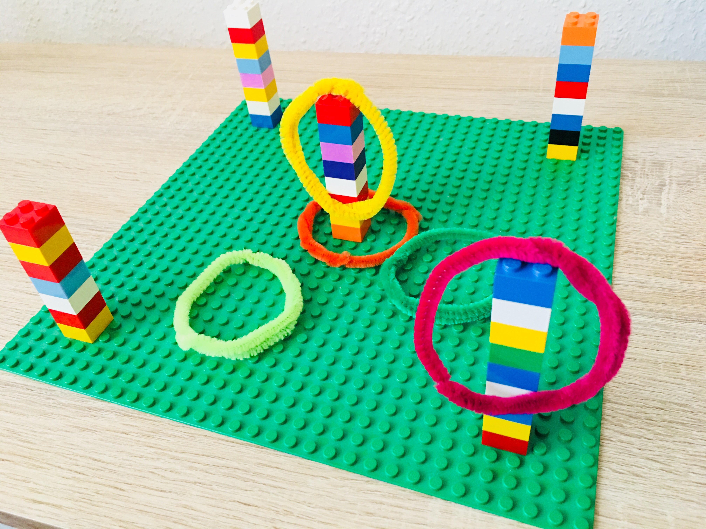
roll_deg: +7.0
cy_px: 264
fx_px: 591
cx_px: 353
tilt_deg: -41.7
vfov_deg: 48.2
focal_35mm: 29
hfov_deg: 61.7
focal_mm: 4.15
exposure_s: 1/10
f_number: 2.2
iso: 80
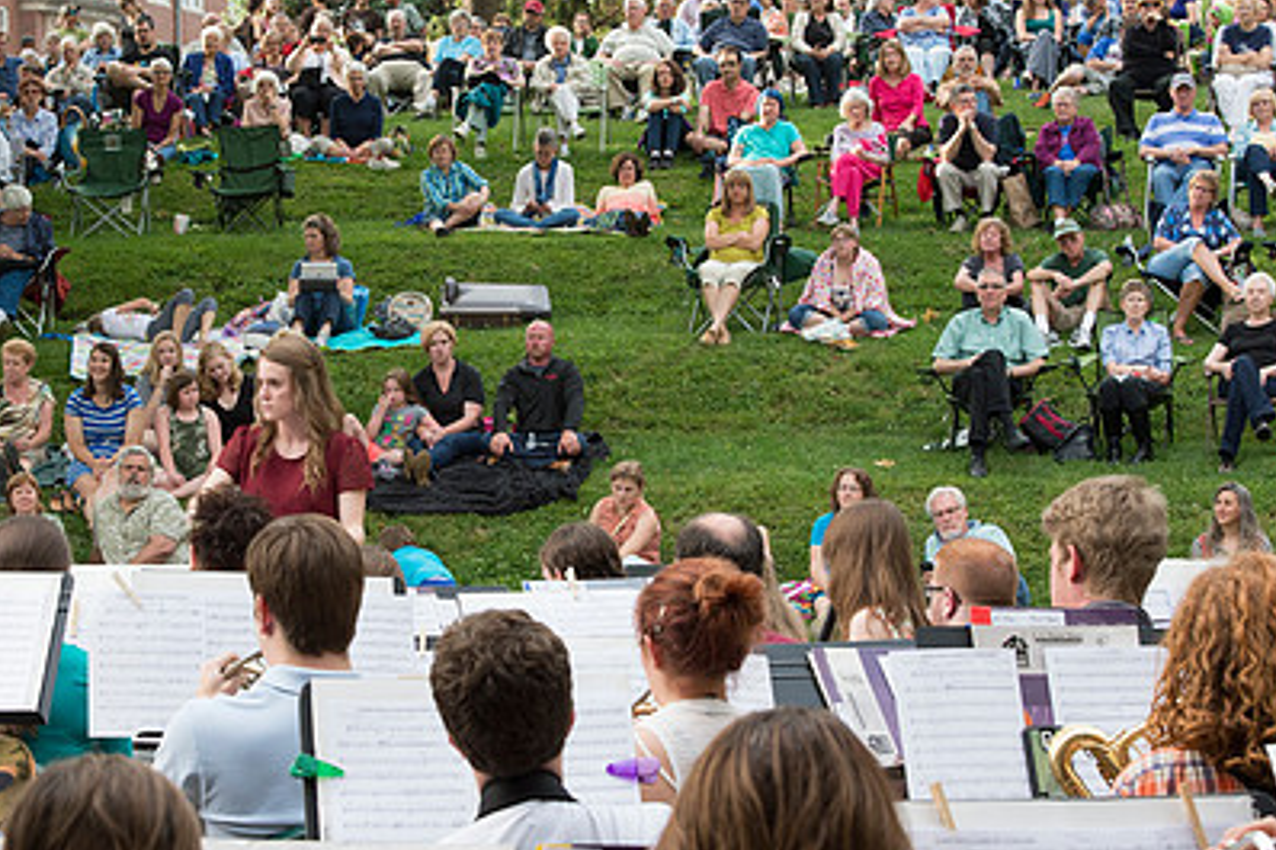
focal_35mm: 102
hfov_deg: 20.0
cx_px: 481
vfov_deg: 13.4
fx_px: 3614
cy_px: 420
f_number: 10
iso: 2500
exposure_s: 1/250
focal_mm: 70
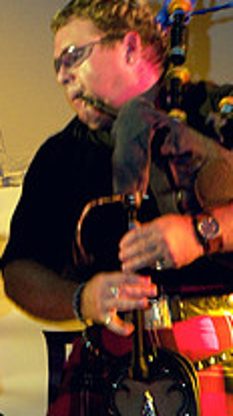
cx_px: -14
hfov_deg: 5.9
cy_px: 303
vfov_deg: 10.5
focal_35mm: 205
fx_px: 2258
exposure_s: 1/60
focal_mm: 60
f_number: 5
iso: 500
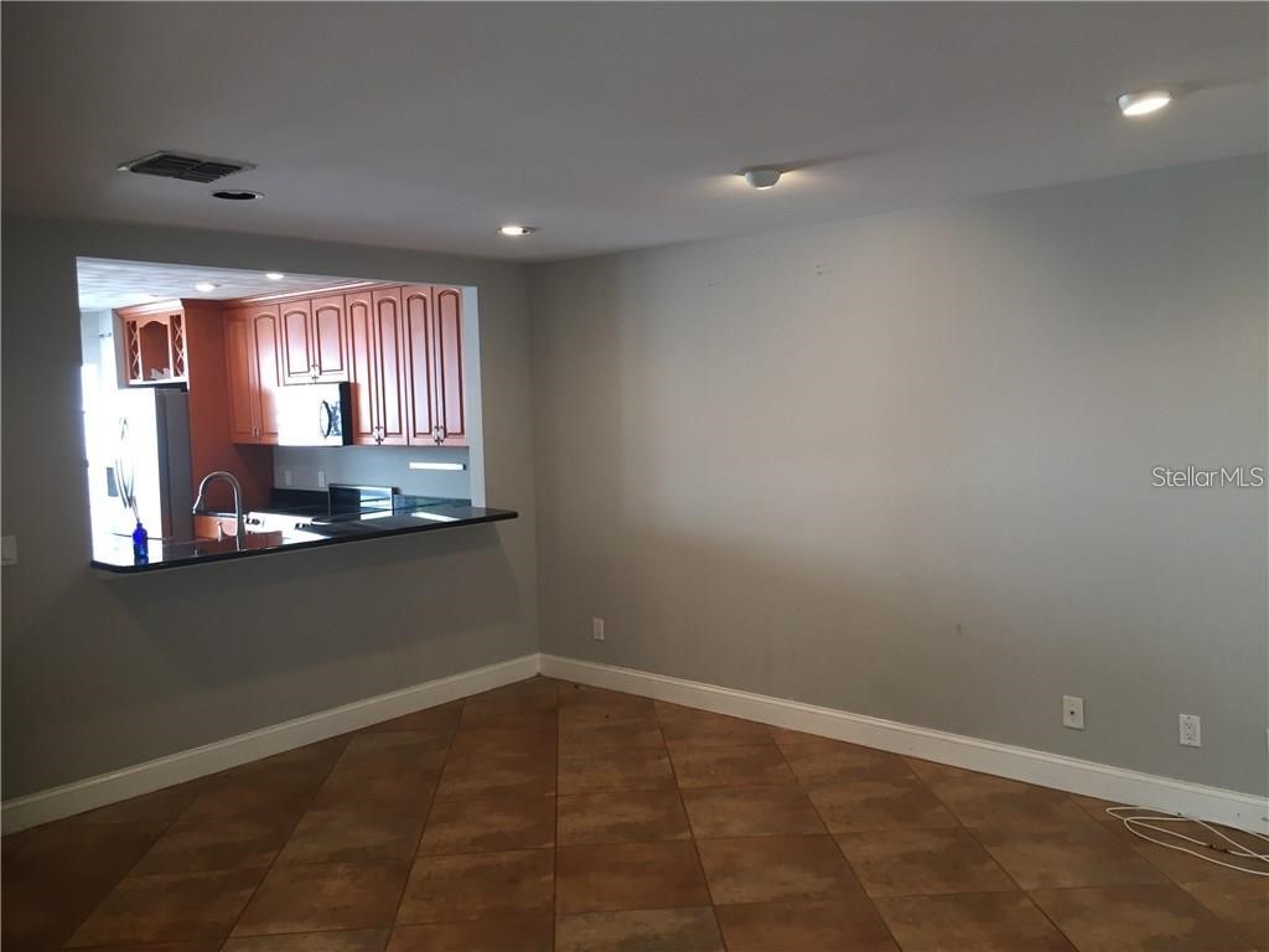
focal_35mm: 29
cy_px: 476
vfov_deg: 48.2
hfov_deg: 61.7
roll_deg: +0.3
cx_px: 634
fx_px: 1063
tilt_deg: -4.5
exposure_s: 1/30
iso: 64
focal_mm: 4.15
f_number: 2.2
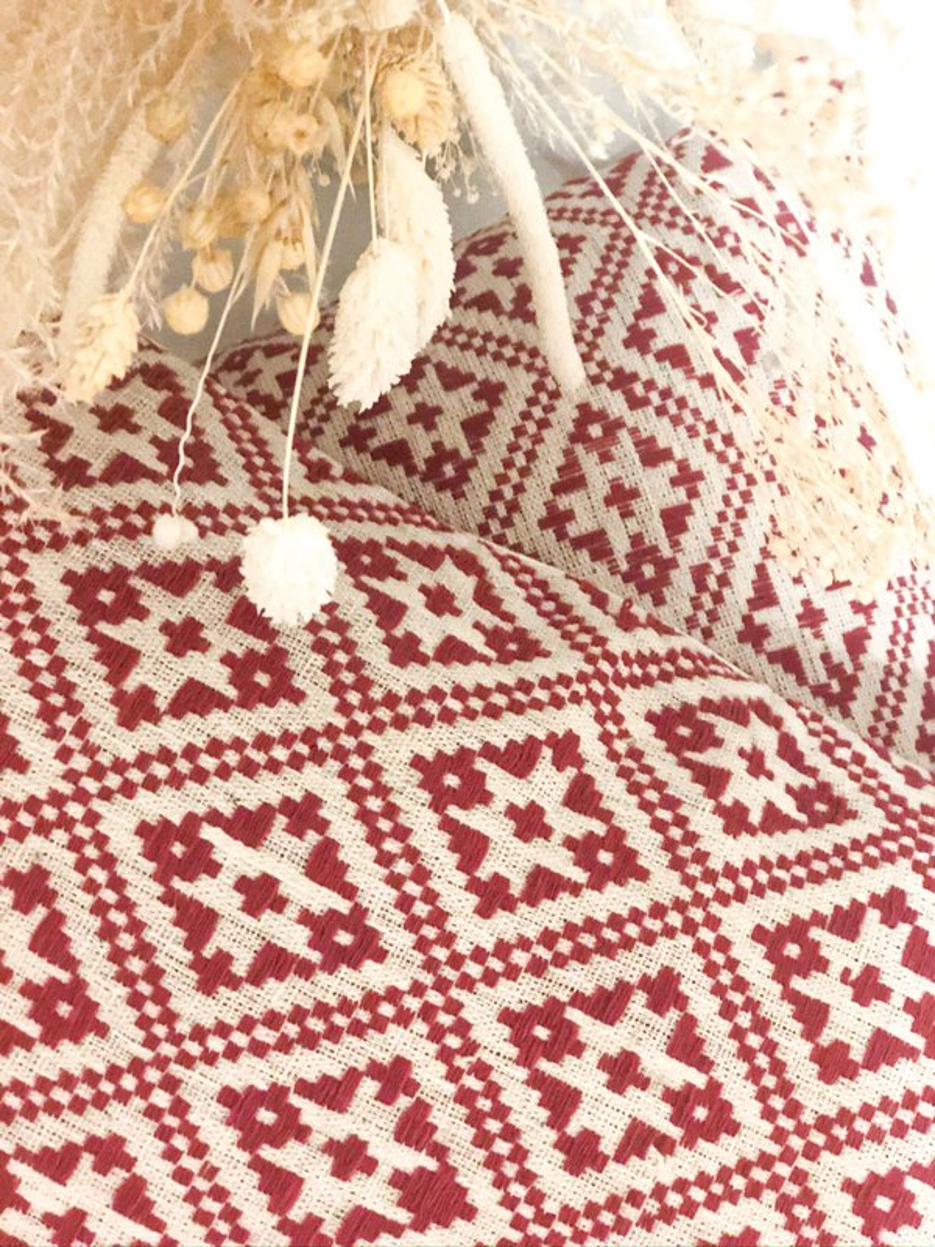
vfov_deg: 33.8
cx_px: 468
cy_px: 624
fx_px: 2053
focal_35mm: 57
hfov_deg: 25.7
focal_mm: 6.6
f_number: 2.8
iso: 1000
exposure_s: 1/35
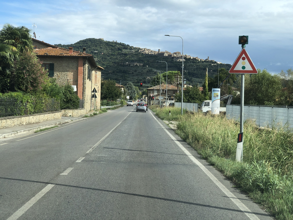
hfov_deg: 36.8
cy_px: 110
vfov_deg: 28.0
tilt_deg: -2.4
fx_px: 440
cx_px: 146
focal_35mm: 52
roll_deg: -0.7
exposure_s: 1/810
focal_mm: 6
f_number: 2.4
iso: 16
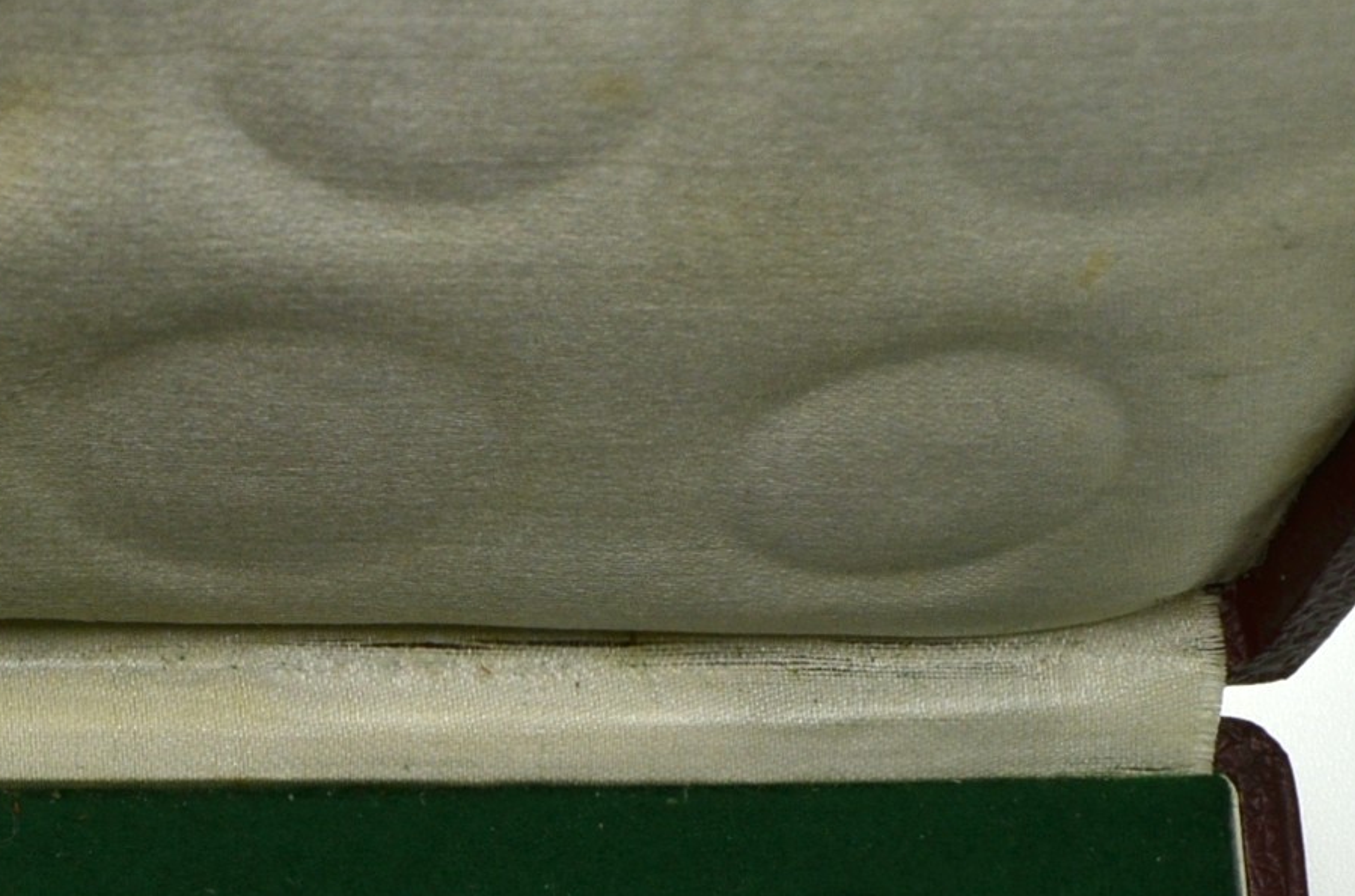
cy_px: 958
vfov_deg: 17.8
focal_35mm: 74
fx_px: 2779
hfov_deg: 26.8
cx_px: 243
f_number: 14
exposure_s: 1/200
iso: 400
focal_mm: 18
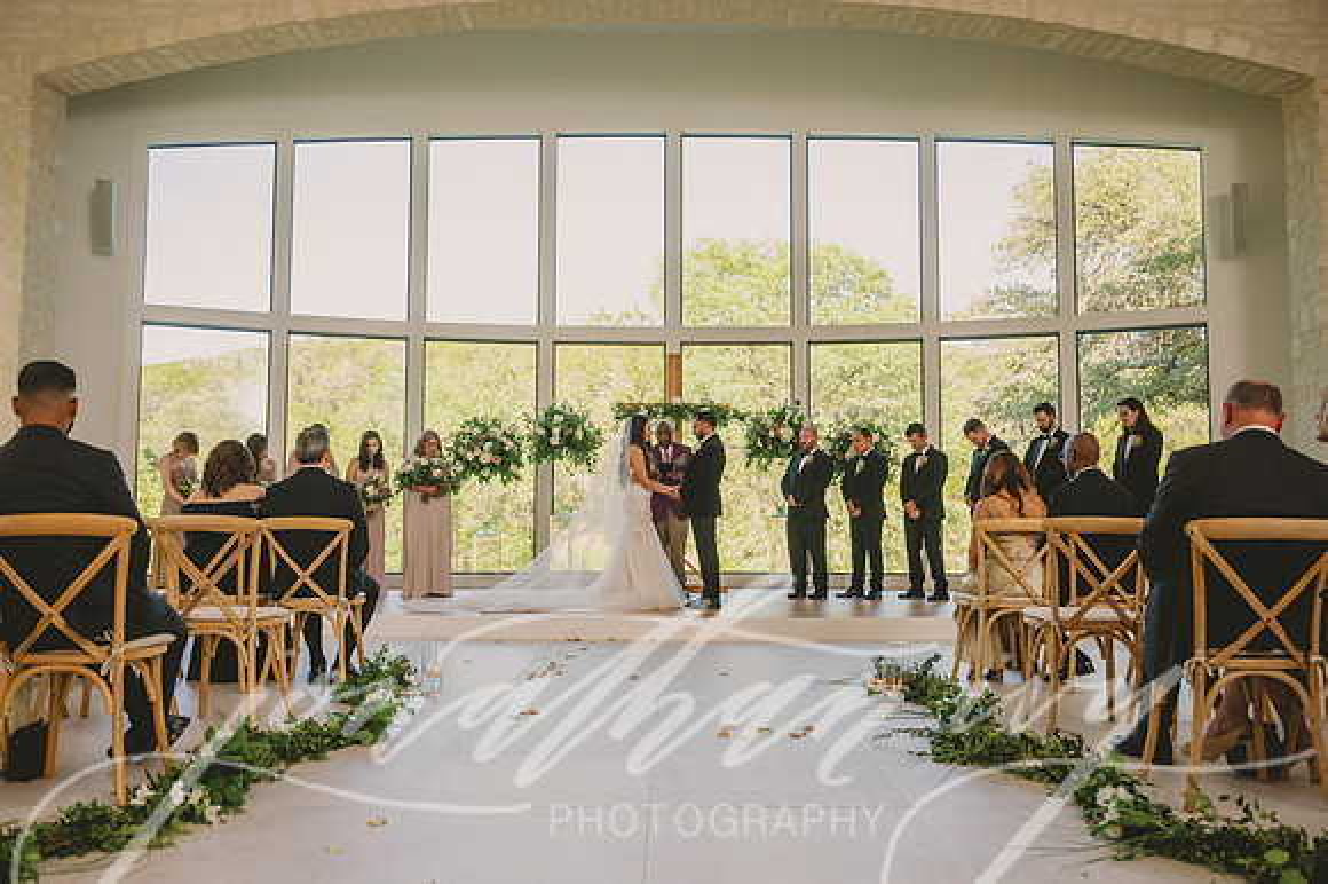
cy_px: 442
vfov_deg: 42.9
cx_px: 664
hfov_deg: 61.1
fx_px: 1124
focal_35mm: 30
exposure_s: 1/200
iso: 125
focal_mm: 30.5
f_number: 2.8
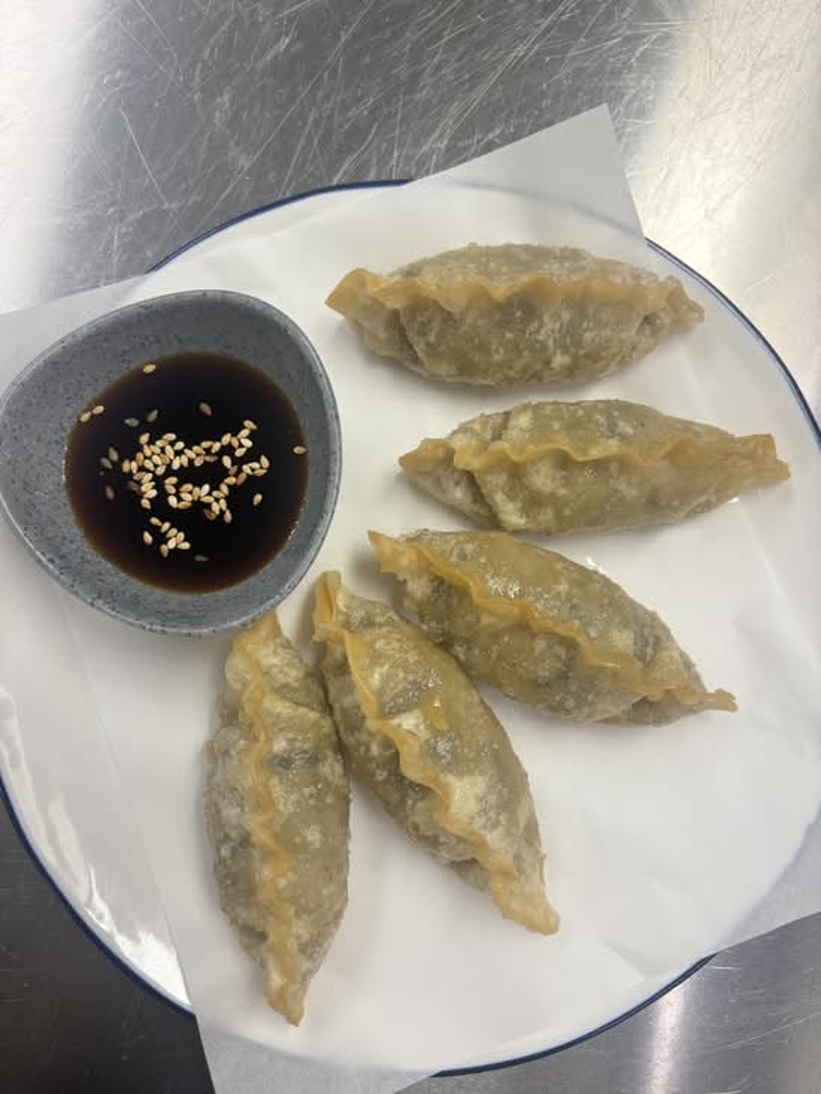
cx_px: 410
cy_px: 547
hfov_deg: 53.1
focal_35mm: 26
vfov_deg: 67.3
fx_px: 822
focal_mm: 5.96
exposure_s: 1/100
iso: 64
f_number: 1.6
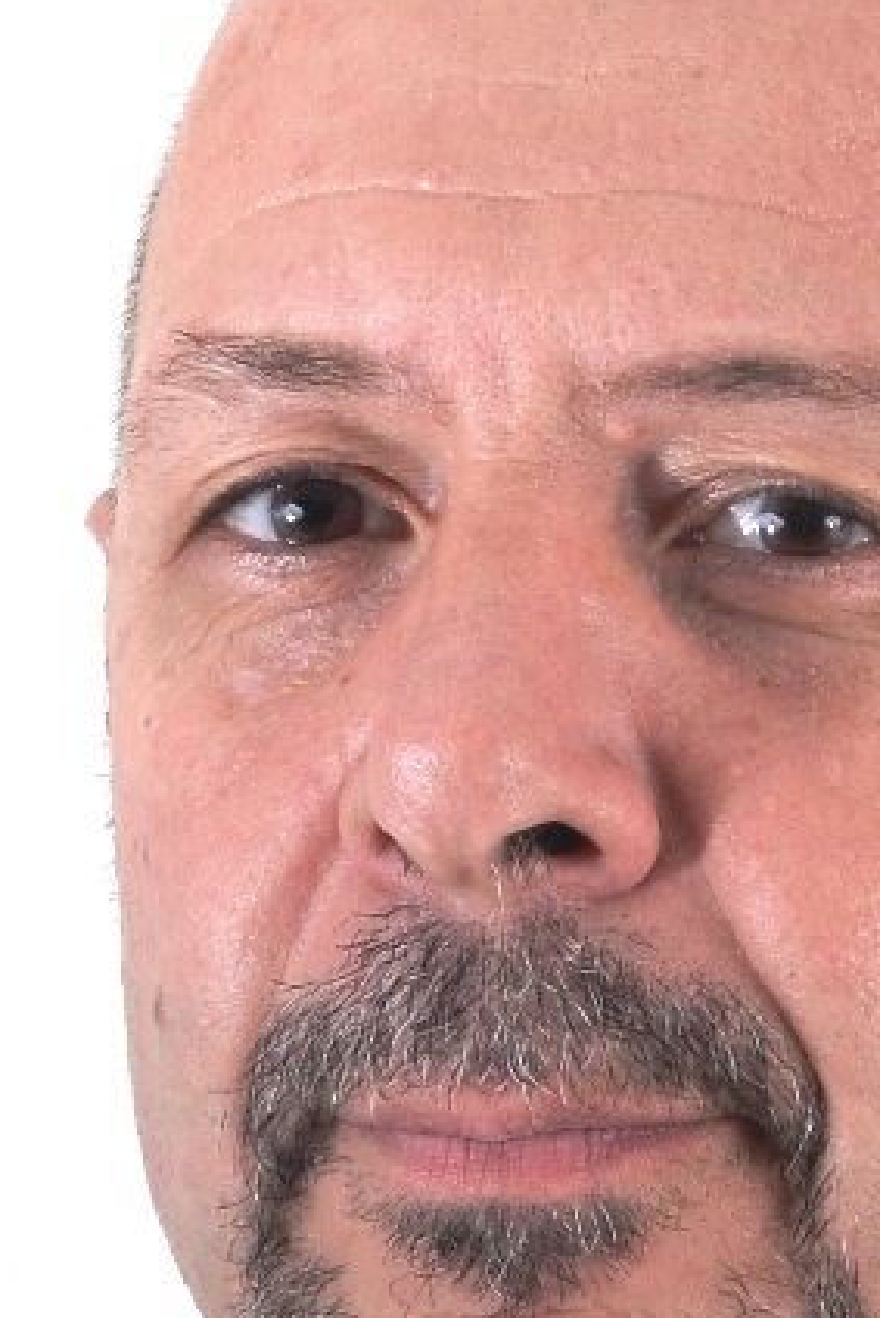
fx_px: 7298
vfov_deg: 10.3
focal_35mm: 199
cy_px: 1209
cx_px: 773
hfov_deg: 6.9
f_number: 18
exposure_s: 1/200
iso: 200
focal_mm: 55
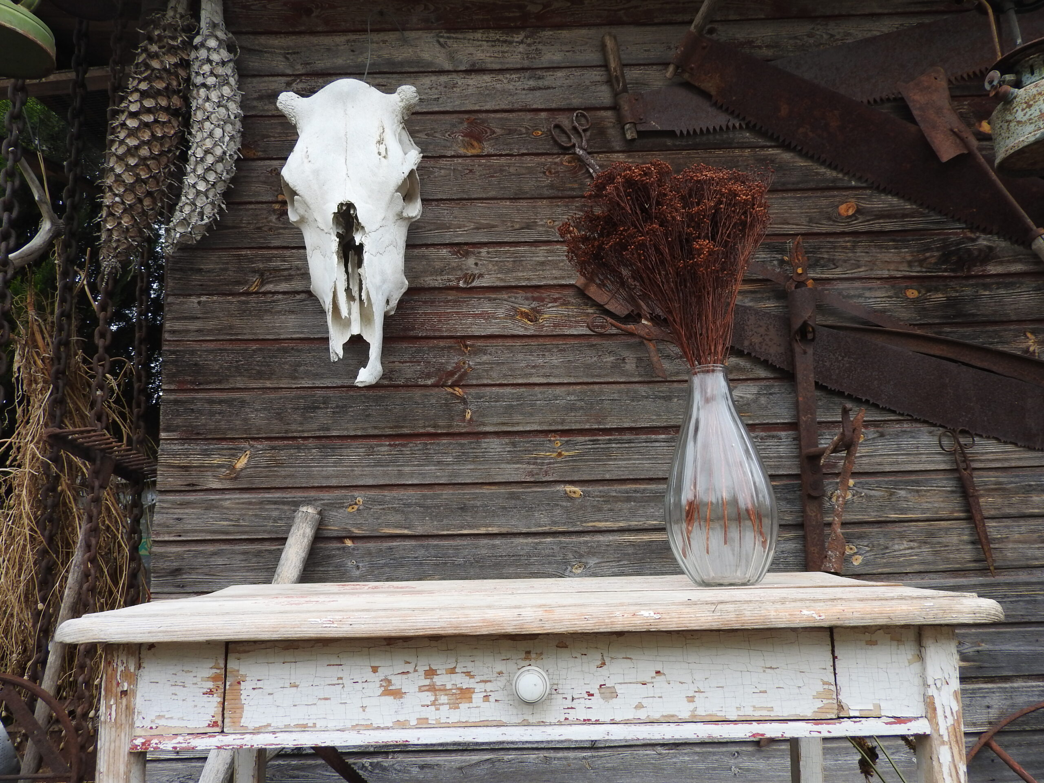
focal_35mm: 24
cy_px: 392
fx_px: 724
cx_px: 522
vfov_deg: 56.8
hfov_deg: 71.6
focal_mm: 4.3
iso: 100
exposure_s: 1/100
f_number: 3.3
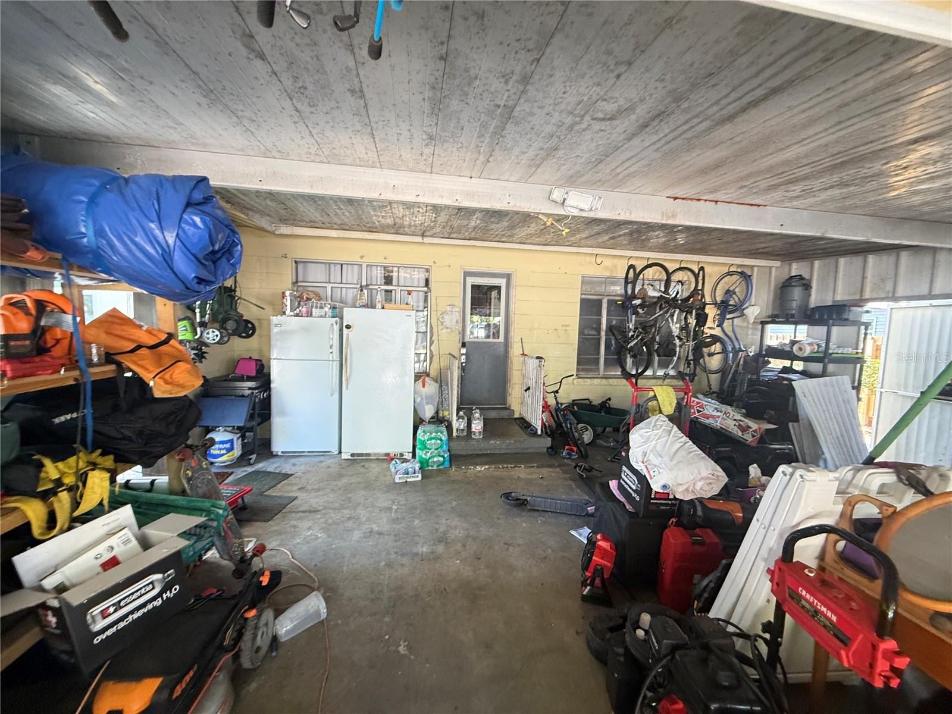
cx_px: 476
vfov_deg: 85.7
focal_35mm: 14
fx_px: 385
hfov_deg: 102.1
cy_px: 357
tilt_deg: +0.0
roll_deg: -2.0
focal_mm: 2.22
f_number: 2.2
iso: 320
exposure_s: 1/65
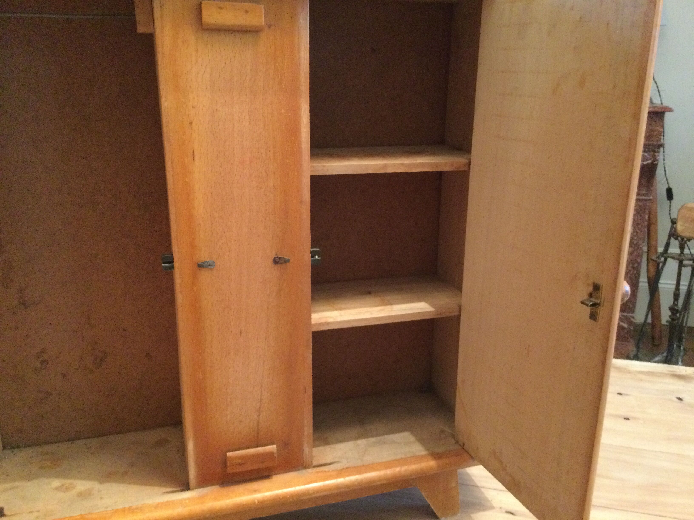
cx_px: 347
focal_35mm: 31
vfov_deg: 45.4
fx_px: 622
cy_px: 260
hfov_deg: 58.4
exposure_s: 1/17
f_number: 2.4
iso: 640
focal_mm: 3.3
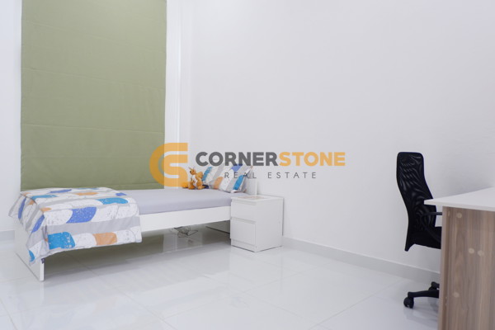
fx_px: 330
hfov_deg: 73.7
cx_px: 248
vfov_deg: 53.1
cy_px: 165
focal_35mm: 24
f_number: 3.5
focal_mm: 16
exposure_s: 1/56
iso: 200
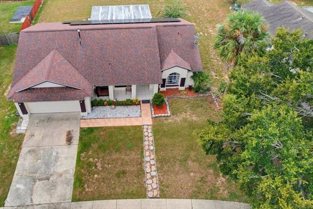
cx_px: 129
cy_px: 80
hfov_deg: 65.0
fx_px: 243
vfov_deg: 46.0
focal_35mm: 28
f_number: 2.8
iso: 100
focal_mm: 8.4
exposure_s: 1/80
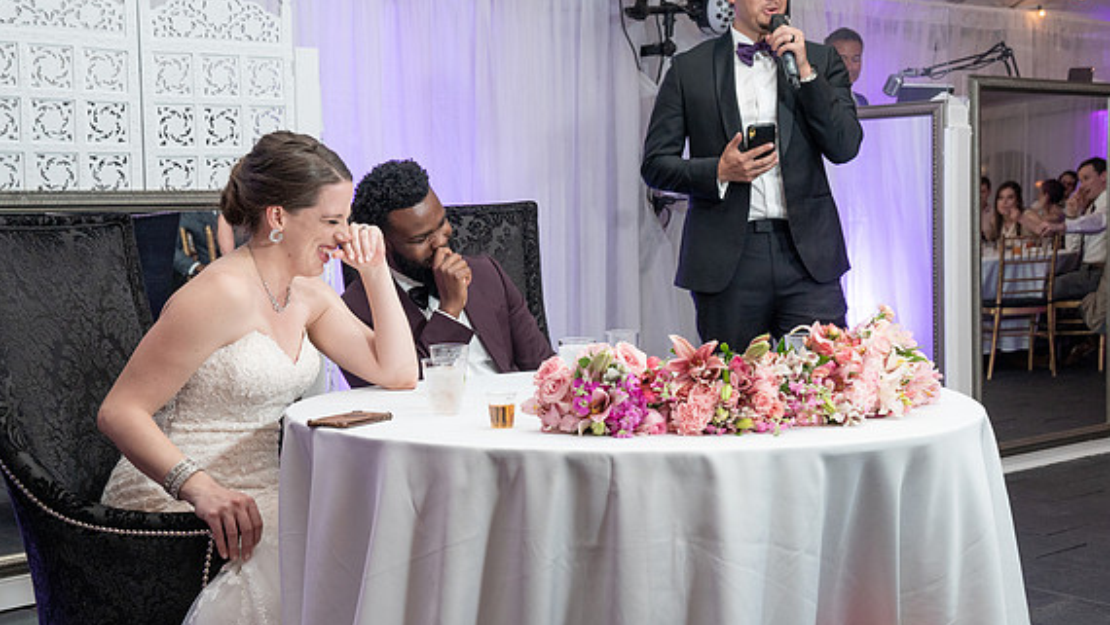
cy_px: 266
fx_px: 1590
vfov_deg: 22.2
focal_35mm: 54
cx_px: 579
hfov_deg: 38.5
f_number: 5.6
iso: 2000
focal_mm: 47
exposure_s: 1/100
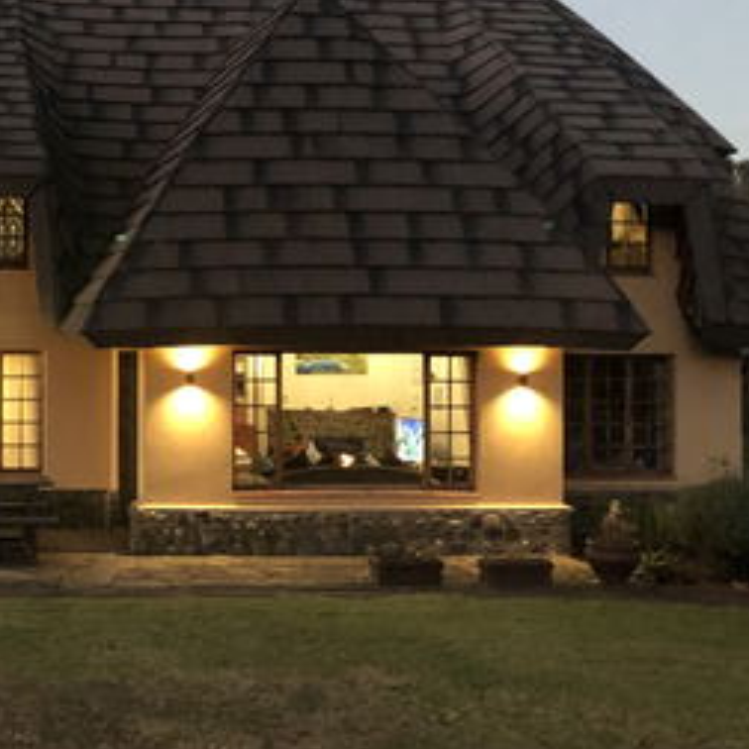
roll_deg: -0.4
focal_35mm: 55
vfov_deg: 31.1
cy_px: 357
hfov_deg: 29.2
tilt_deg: +0.7
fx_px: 1346
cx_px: 12
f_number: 1.8
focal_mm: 3.99
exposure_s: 1/4
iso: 200
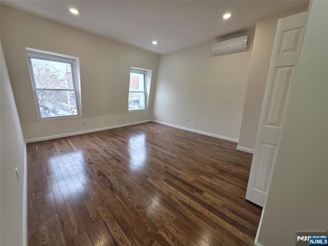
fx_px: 123
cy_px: 123
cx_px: 164
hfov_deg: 106.2
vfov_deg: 89.9
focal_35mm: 13
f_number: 1.9
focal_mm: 2.2
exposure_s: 1/120
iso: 80
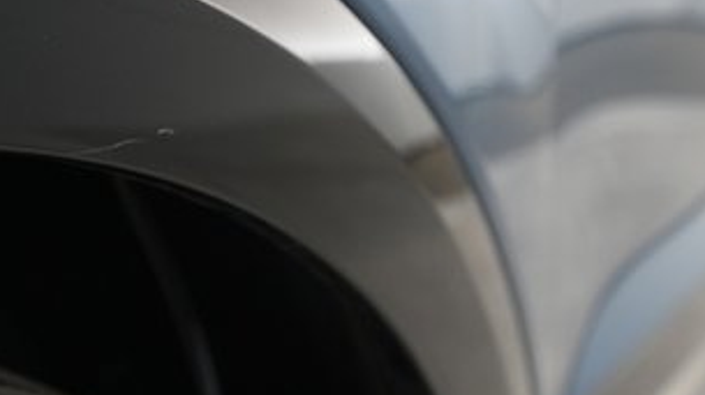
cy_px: 136
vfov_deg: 21.7
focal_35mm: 55
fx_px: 1027
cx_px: 173
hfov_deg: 36.9
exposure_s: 1/100
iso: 2500
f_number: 4
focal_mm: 25
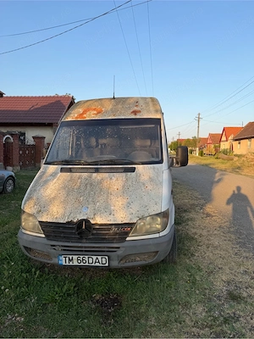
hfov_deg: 56.8
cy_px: 170
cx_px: 127
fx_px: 235
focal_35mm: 24
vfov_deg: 71.6
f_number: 1.78
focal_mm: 6.76
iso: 80
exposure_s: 1/1522
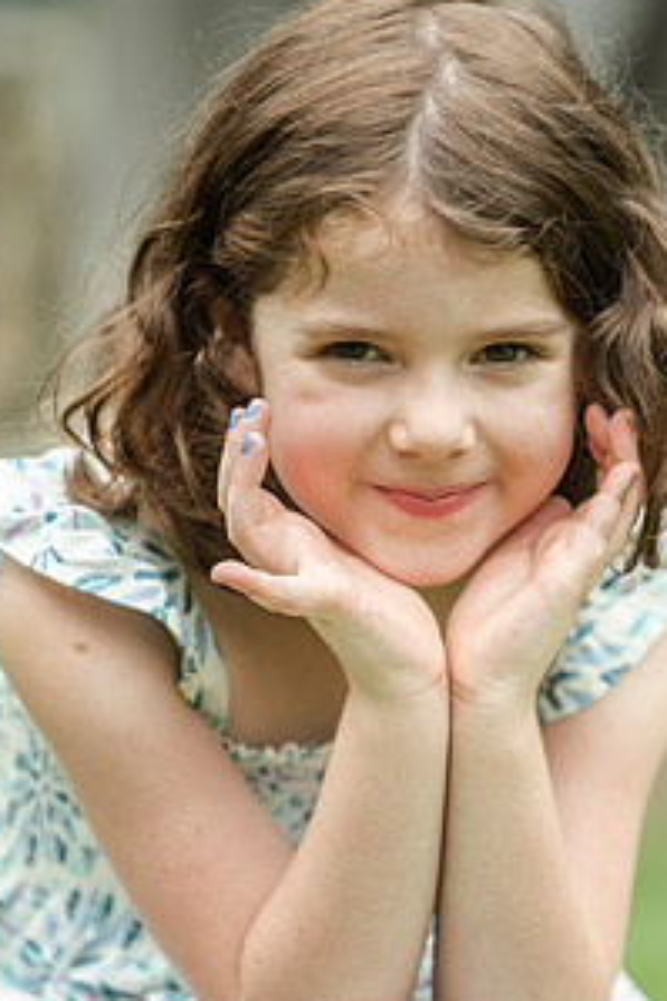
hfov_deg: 4.6
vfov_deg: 6.8
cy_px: 623
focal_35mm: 301
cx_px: 452
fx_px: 8374
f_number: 2.8
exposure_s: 1/2500
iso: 640
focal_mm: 200
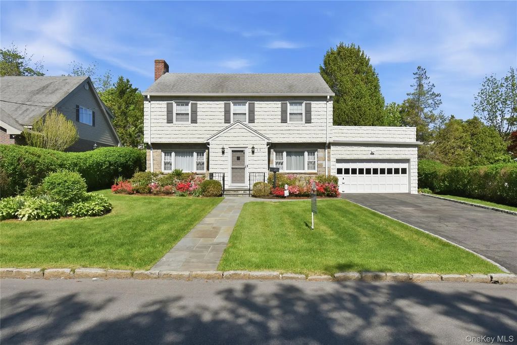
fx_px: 302
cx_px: 258
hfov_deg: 81.2
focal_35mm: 21
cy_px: 172
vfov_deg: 59.5
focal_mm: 14
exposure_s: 1/500
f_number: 8
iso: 100
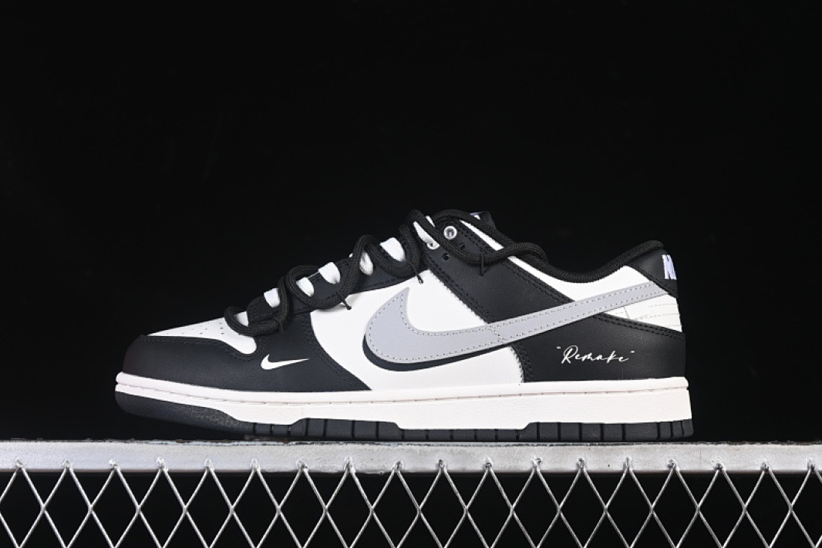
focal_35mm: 76
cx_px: 412
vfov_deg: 18.0
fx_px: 1735
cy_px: 272
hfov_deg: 26.6
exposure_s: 1/60
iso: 160
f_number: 6.3
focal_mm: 50
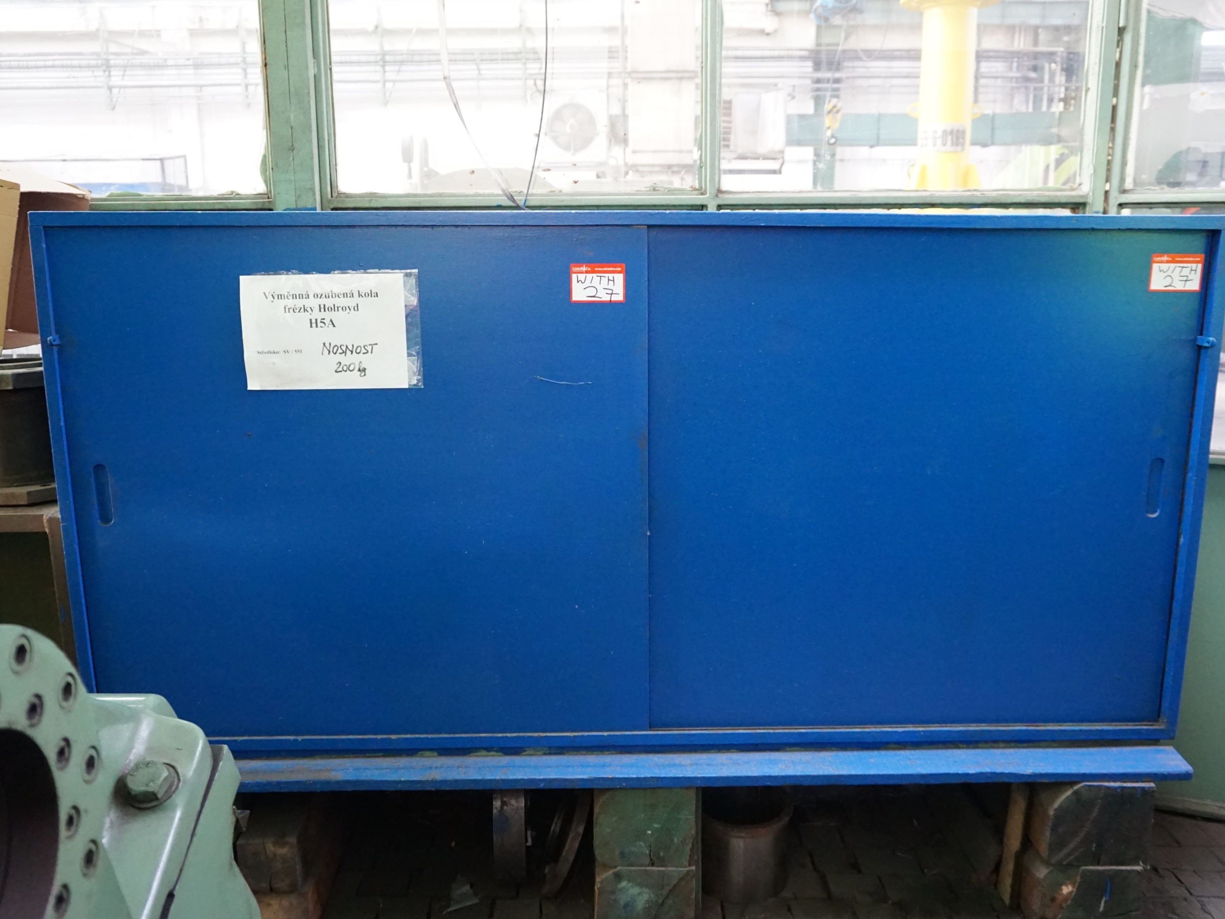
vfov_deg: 46.8
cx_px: 608
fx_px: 1062
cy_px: 465
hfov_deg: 60.0
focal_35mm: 30
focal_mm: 18
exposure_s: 1/50
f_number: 4
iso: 3200
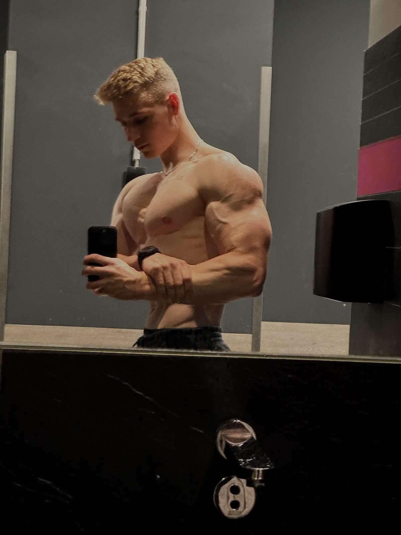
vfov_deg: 25.3
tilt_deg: -2.4
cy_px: 268
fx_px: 1189
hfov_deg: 19.1
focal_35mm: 77
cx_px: 200
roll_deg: -0.1
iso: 500
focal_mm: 9
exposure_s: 1/33
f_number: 2.8
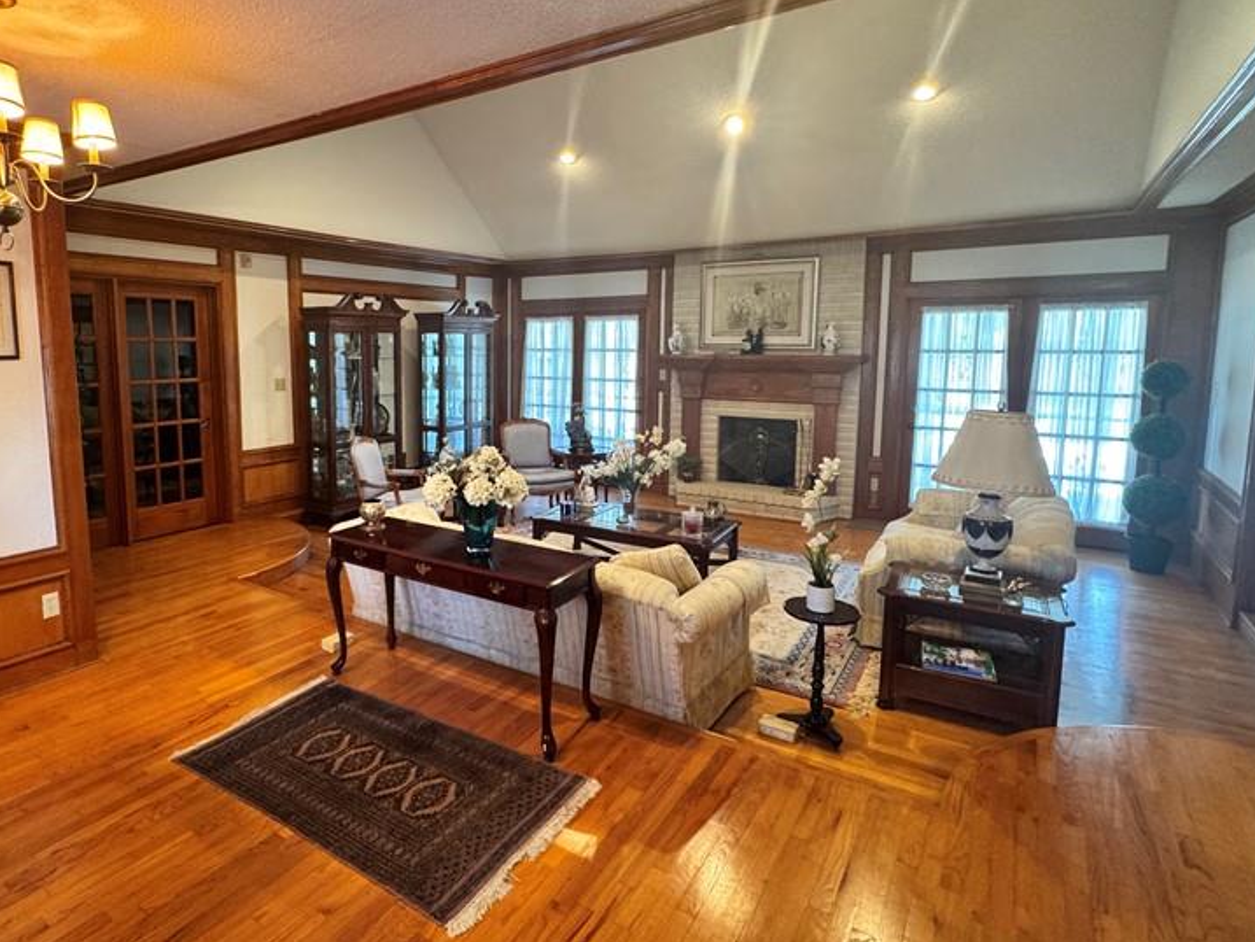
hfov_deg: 80.6
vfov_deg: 65.8
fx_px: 725
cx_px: 490
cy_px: 418
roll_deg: -0.3
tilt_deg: -6.7
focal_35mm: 20
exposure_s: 1/60
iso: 500
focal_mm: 2.22
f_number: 2.2
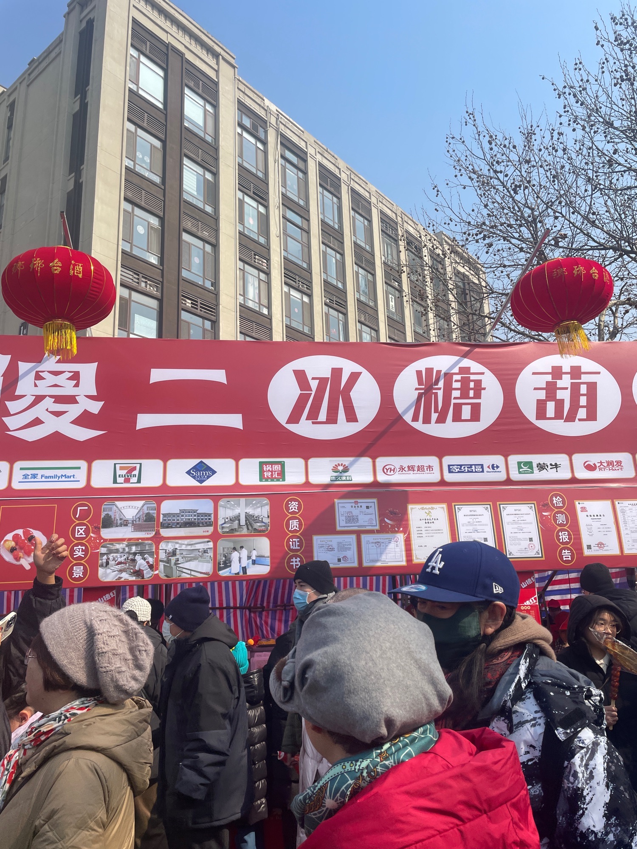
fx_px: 638
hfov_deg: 53.1
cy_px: 424
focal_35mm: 26
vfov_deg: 67.3
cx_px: 318
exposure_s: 1/3731
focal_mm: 4.2
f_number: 1.6
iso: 32
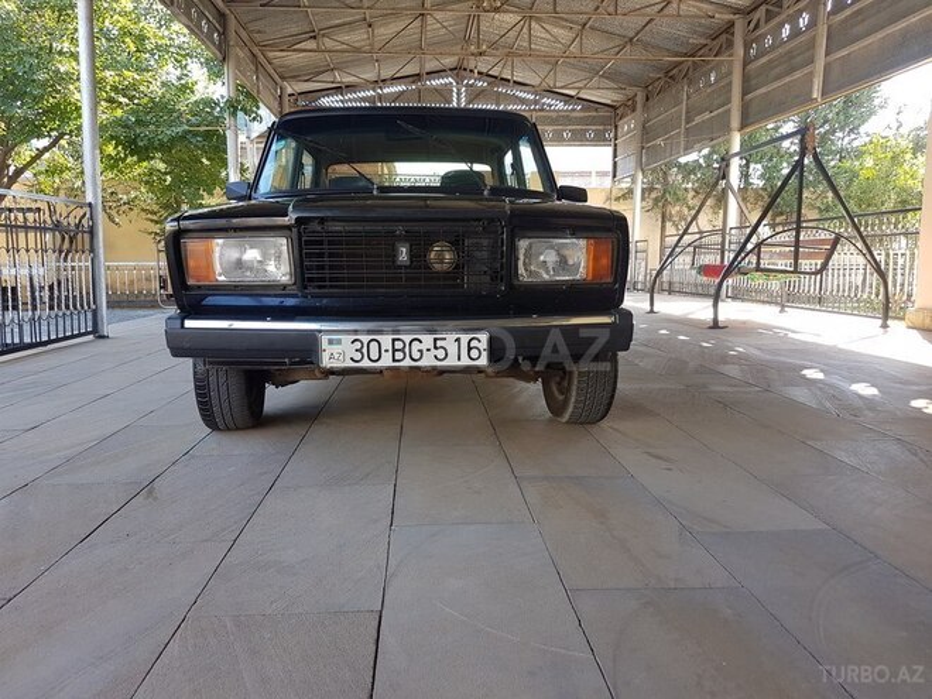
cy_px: 350
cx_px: 466
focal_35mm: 26
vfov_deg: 53.1
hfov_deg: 67.3
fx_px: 700
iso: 40
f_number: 1.7
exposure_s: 1/114
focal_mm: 4.2
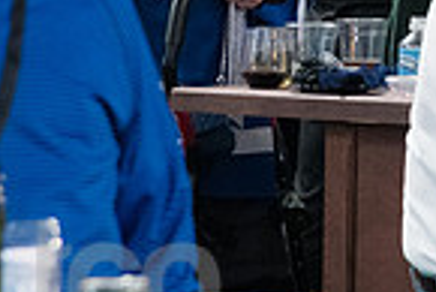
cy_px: -95
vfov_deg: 2.9
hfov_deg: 4.3
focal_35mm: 479
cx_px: 556
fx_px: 5807
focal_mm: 120
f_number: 5.6
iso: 4000
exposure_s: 1/250
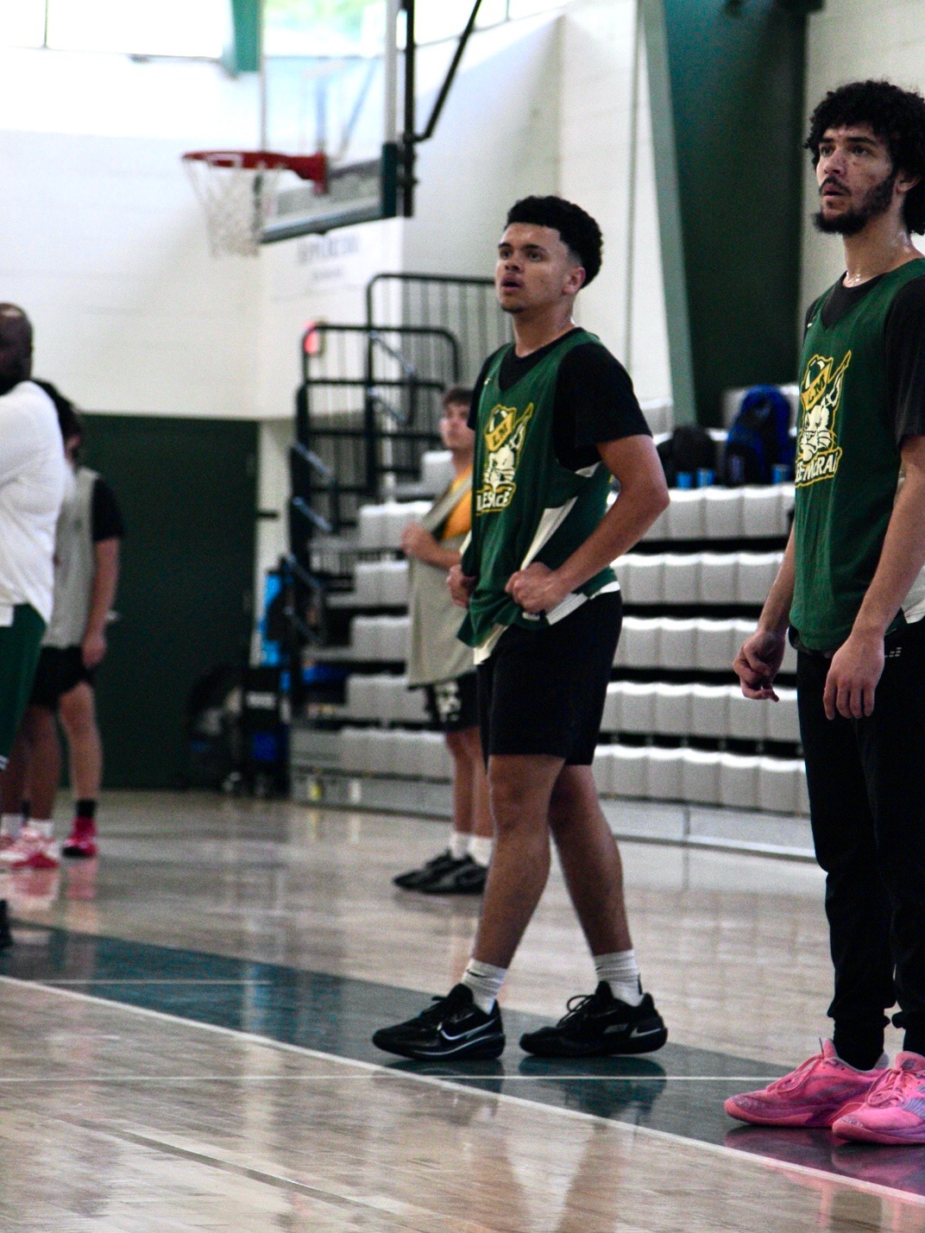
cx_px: 460
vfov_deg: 12.3
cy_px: 541
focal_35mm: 161
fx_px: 5735
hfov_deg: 9.2
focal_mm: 99
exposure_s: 1/1250
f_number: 4
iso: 4000
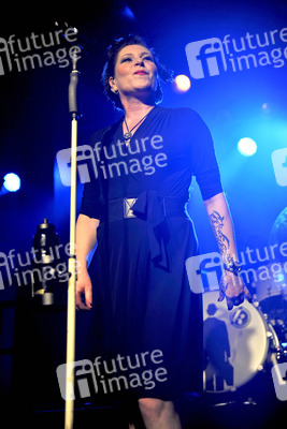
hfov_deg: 23.4
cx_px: 144
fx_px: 693
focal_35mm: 58
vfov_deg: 34.5
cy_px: 214
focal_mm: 58
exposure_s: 1/160
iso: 800
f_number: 2.8
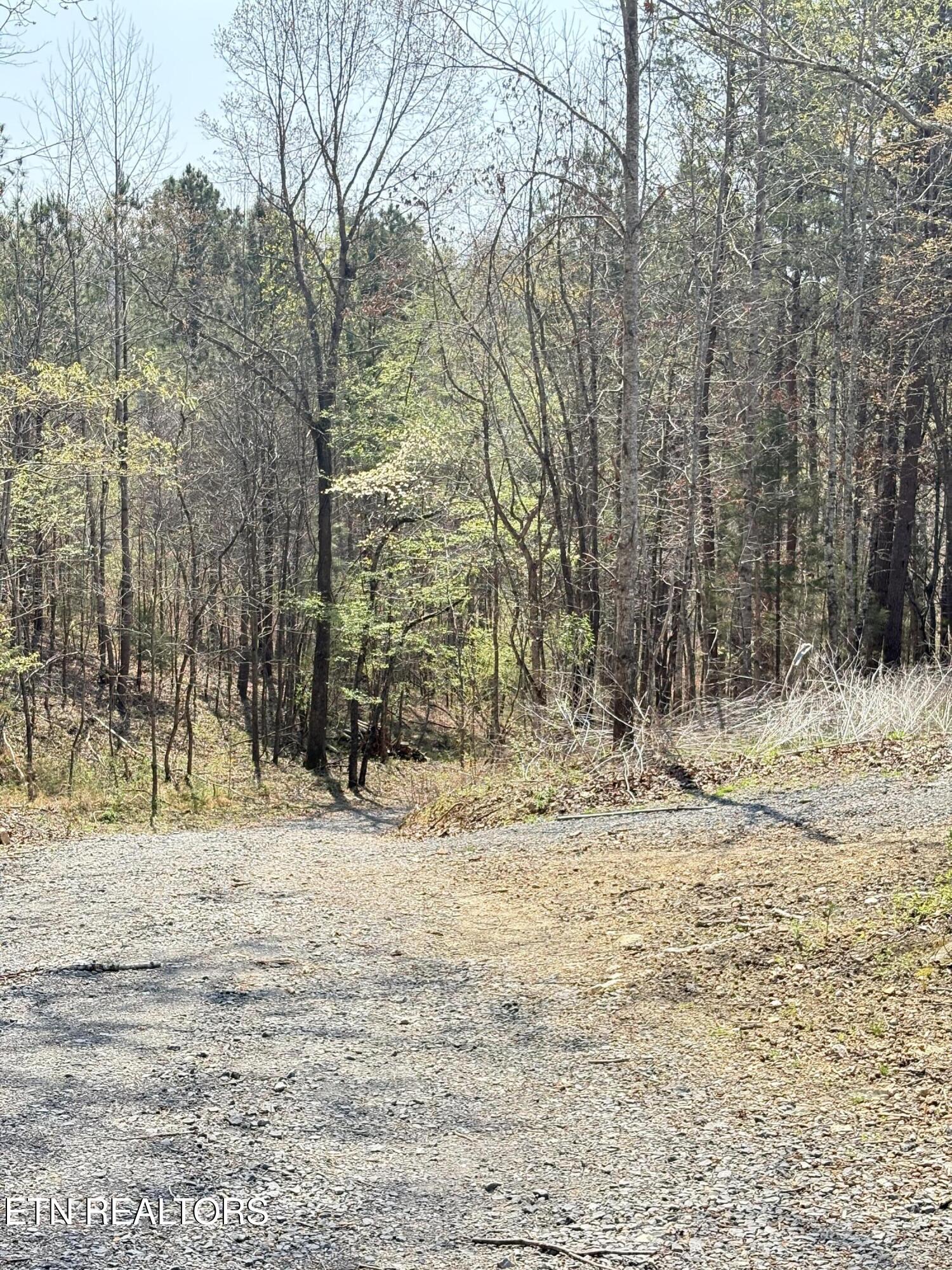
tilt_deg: -8.3
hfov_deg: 28.0
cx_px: 476
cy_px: 635
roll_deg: -1.5
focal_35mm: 52
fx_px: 1907
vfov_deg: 36.8
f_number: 1.6
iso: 50
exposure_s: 1/1065
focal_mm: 5.96
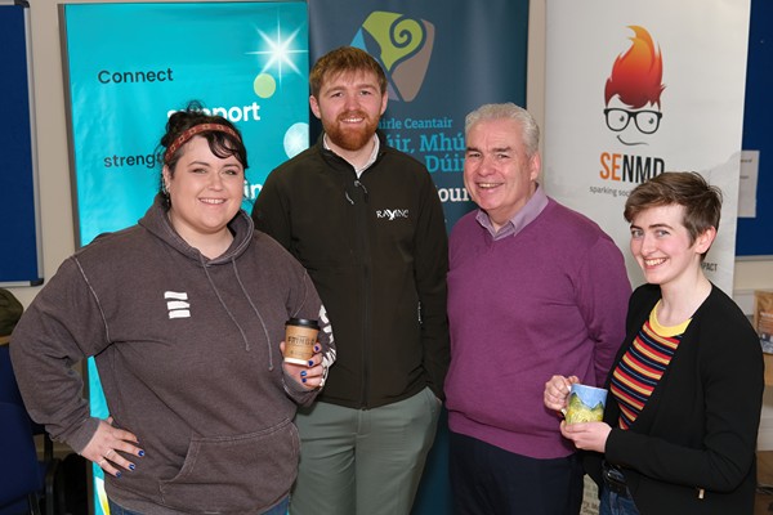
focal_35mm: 53
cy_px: 258
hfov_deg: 37.5
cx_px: 386
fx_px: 1138
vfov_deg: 25.5
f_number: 4
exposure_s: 1/125
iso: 400
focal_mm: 35
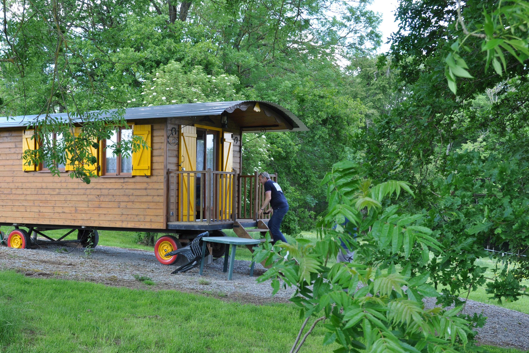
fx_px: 691
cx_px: 214
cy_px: 207
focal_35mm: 47
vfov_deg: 28.6
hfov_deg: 41.7
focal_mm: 26
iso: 200
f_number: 8
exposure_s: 1/60
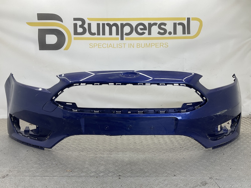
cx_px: 126
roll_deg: -0.1
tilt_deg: -8.2
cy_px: 94
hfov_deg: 61.7
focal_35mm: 29
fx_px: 210
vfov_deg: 48.2
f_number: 1.8
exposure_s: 1/120
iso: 20
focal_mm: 3
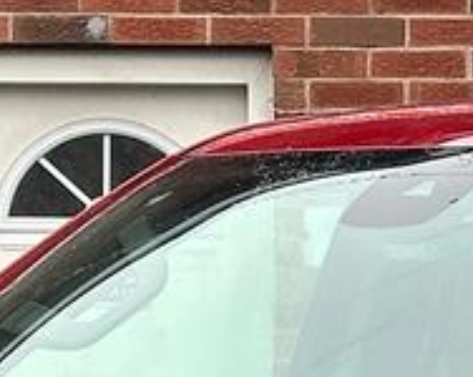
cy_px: 643
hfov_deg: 6.0
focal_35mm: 319
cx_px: 538
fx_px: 4461
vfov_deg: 4.8
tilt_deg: -4.3
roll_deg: +0.7
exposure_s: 1/195
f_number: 1.78
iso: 50
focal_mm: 6.86
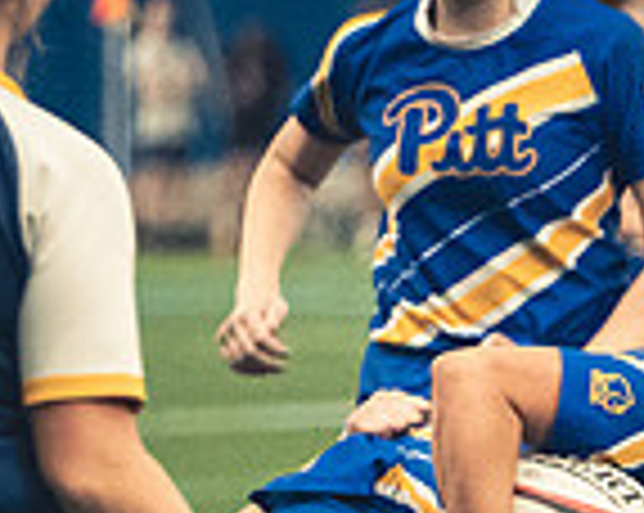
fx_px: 14675
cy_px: 860
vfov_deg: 2.0
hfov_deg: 2.5
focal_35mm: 771
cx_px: 995
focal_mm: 135
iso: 12800
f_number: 2.8
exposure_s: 1/500
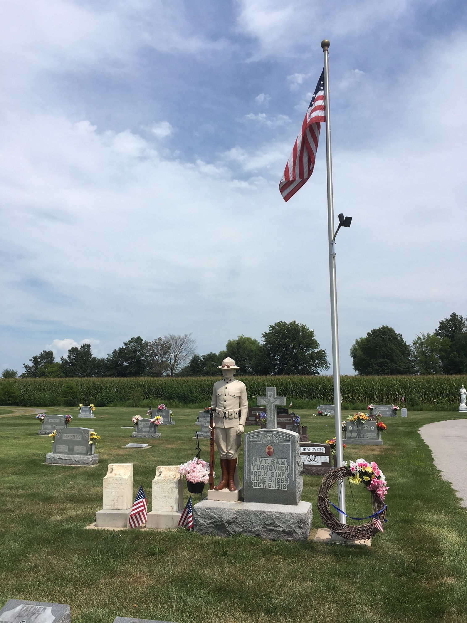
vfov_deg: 61.7
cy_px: 312
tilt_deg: +8.6
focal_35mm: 29
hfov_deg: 48.2
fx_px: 522
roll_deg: +0.8
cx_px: 234
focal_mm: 4.15
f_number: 2.2
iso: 25
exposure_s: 1/2653
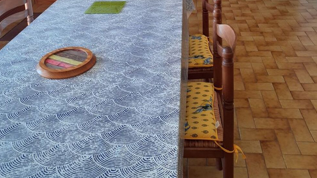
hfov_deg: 50.5
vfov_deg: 26.6
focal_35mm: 40
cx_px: 159
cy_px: -31
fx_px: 336
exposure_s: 1/100
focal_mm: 3.6
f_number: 1.9
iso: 50
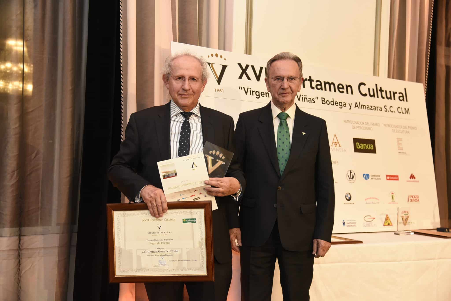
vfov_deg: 29.3
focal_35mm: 46
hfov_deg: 42.7
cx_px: 226
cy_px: 150
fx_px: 576
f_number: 4
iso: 3200
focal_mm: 46
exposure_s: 1/200
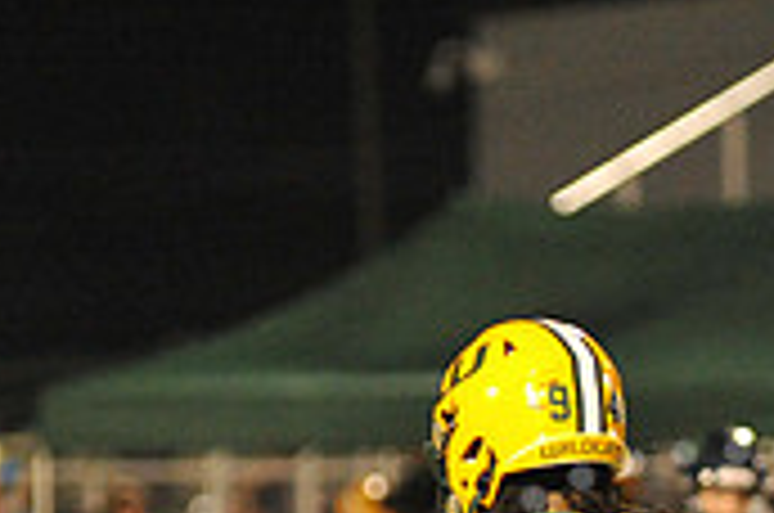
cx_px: 729
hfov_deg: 3.1
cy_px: 864
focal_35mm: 675
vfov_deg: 2.0
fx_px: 14485
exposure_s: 1/320
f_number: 4
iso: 6400
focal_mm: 200
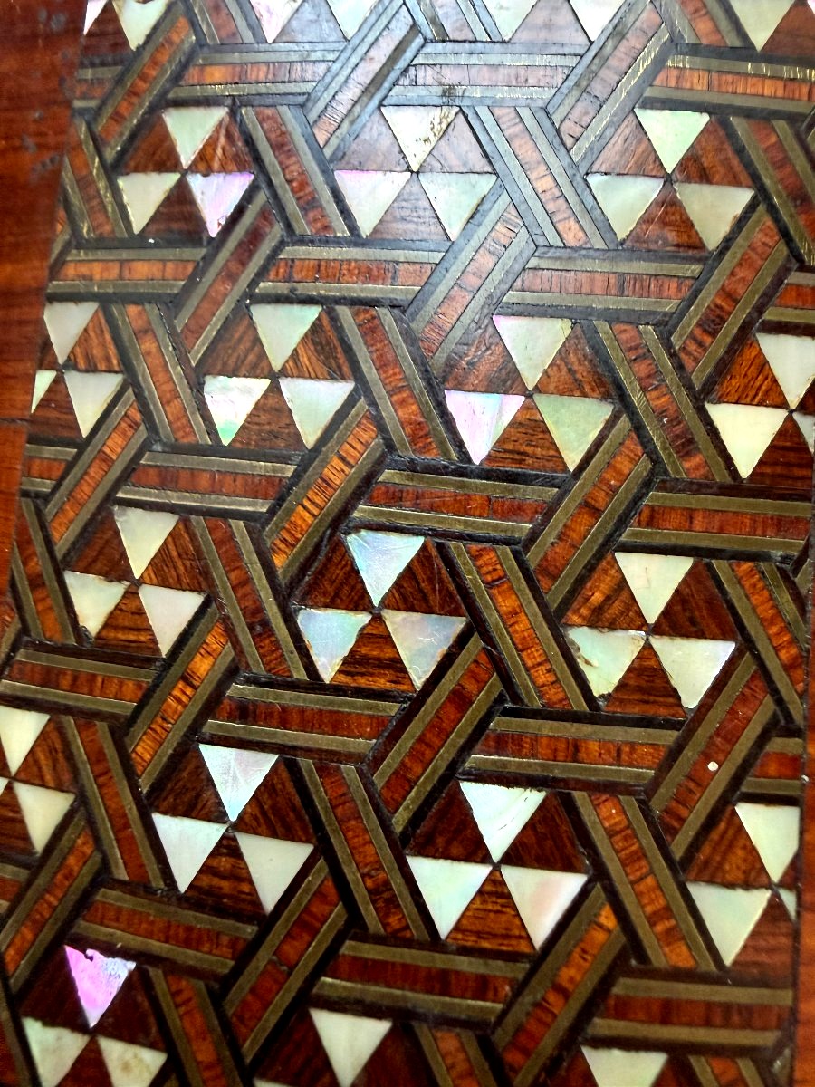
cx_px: 408
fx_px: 753
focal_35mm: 24
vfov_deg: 71.6
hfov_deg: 56.8
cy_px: 544
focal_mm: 2.22
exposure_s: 1/50
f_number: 2.2
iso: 400
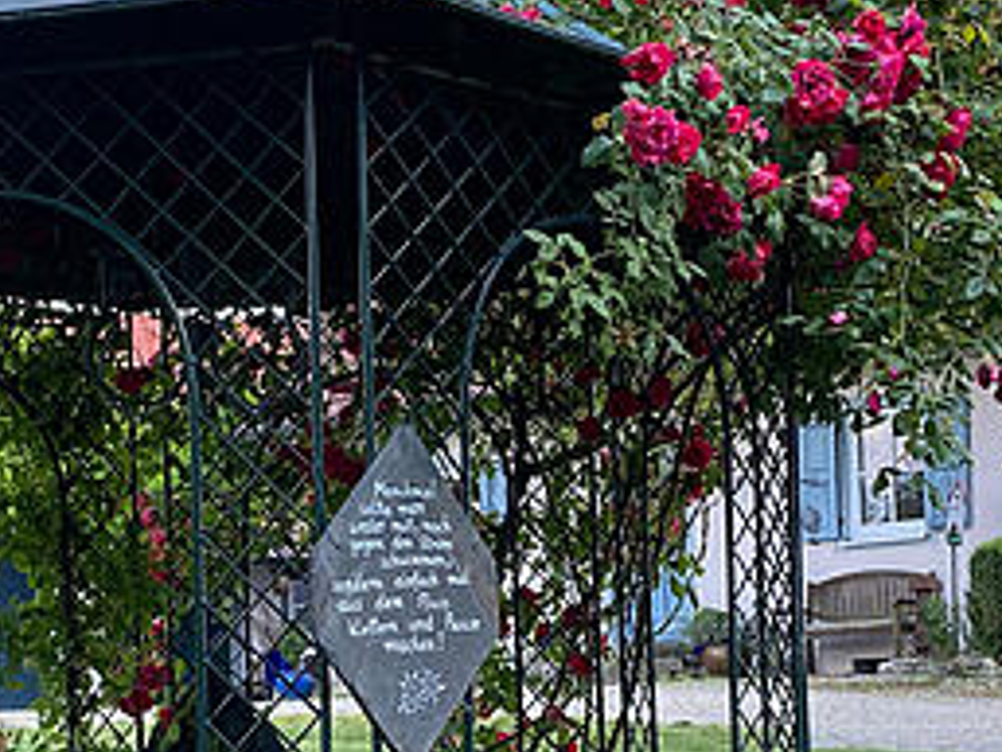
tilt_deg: +2.9
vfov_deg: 18.1
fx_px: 2346
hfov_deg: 24.1
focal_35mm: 81
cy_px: 588
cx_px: 585
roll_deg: +1.3
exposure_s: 1/242
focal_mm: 4.25
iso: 32
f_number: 1.8
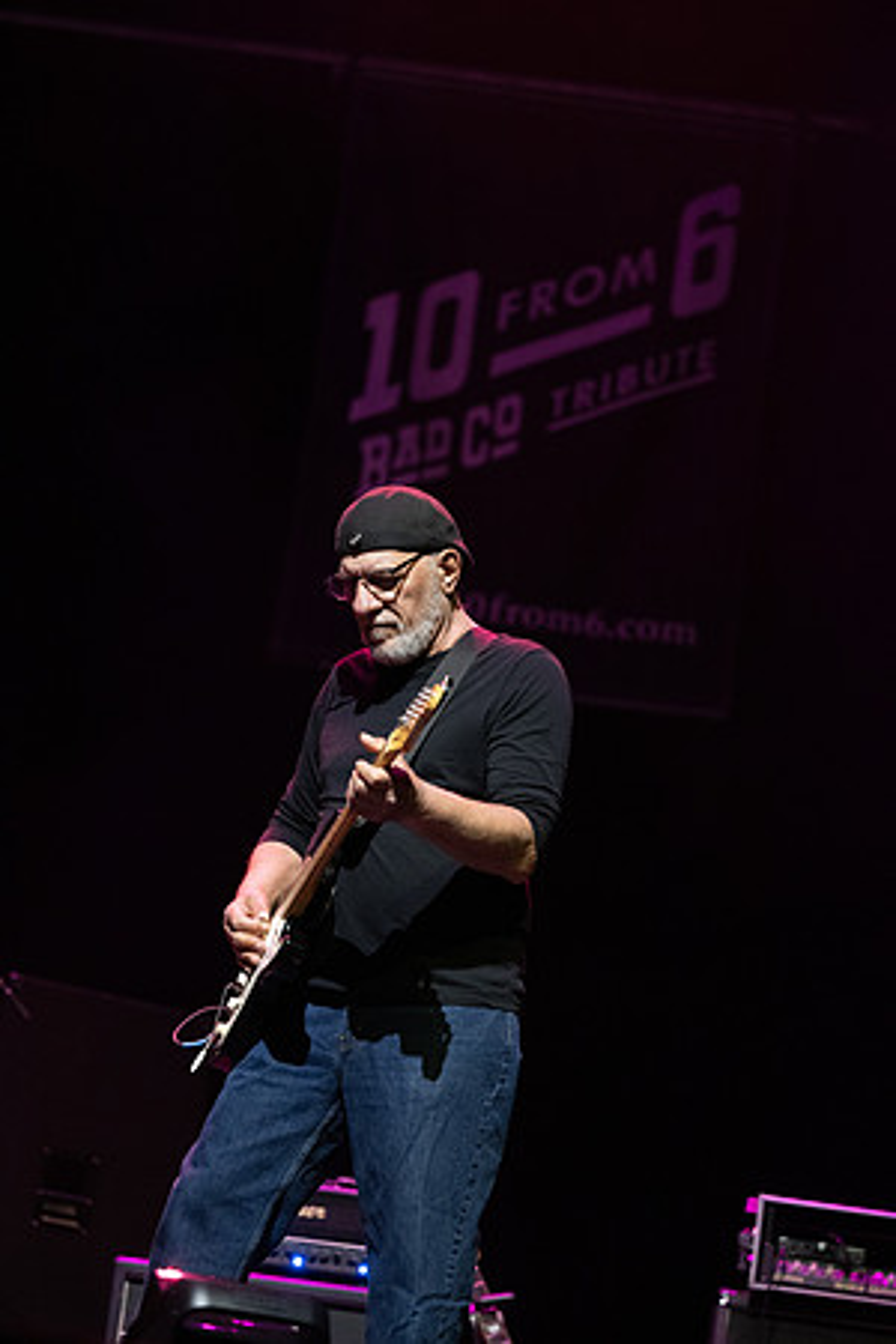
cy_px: 672
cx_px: 448
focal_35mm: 100
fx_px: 3733
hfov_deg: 13.7
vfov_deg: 20.4
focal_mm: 100
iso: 3200
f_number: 2.8
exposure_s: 1/250
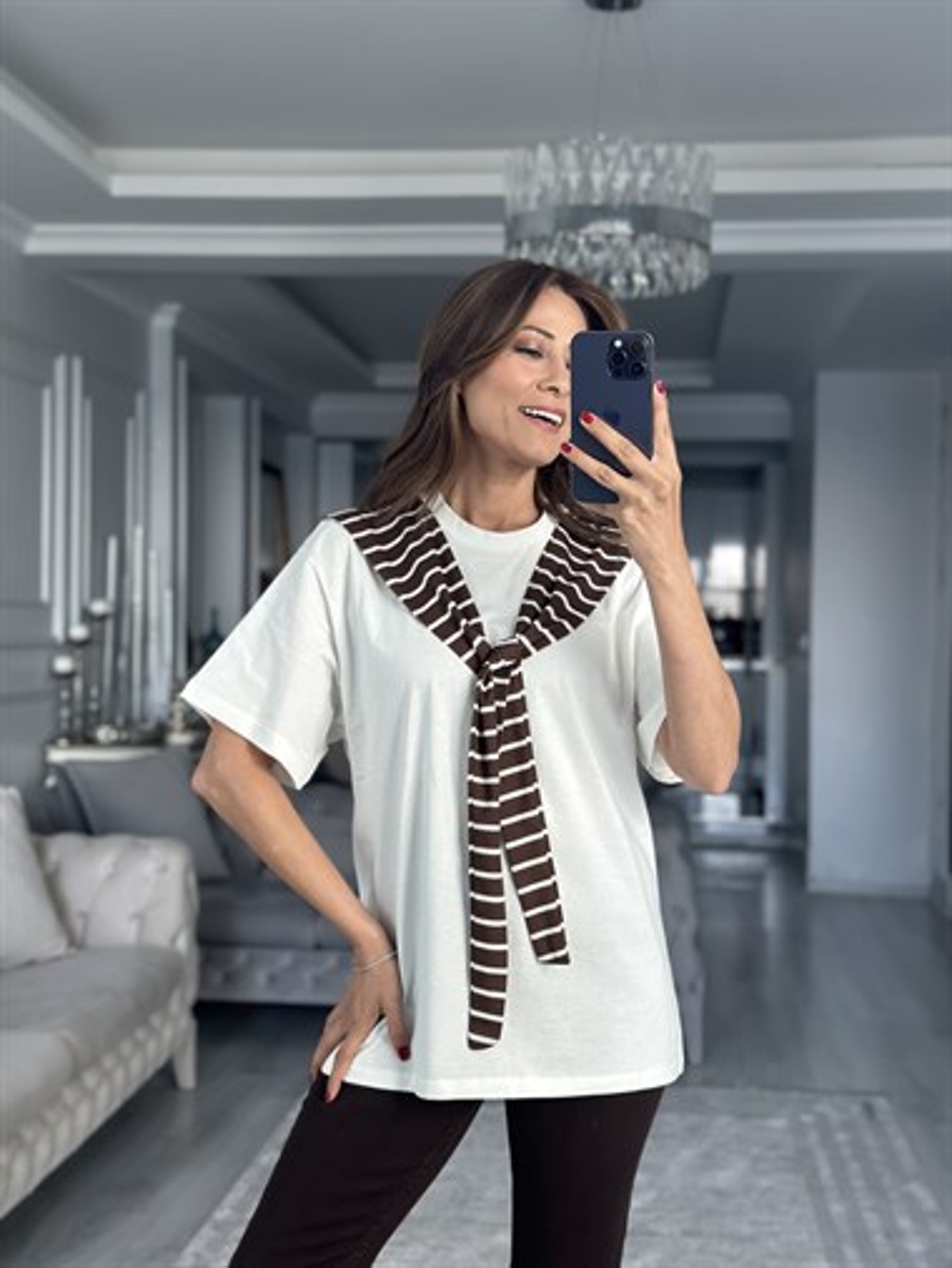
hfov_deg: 30.3
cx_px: 476
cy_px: 634
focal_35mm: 48
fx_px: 1759
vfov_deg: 39.6
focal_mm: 6.86
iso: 125
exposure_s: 1/149
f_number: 1.78
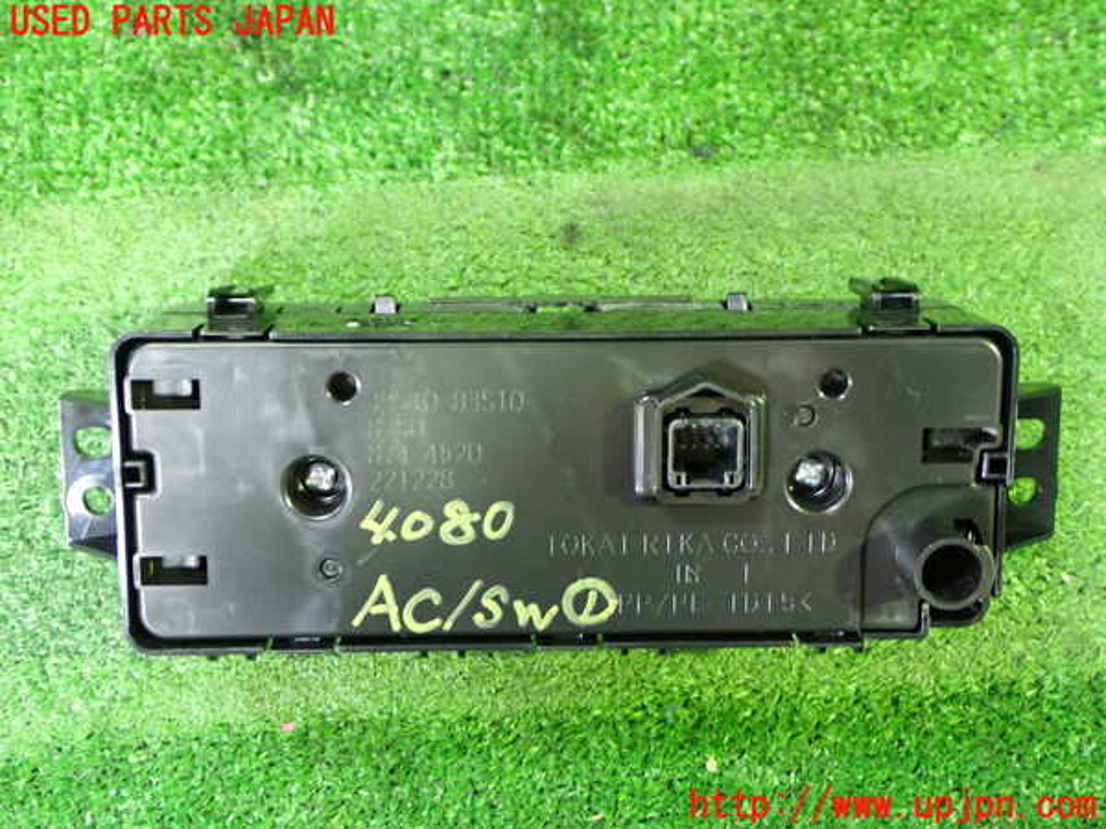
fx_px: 1502
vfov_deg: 30.9
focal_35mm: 47
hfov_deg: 40.4
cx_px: 553
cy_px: 414
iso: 800
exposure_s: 1/13
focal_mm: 8.4
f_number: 3.1
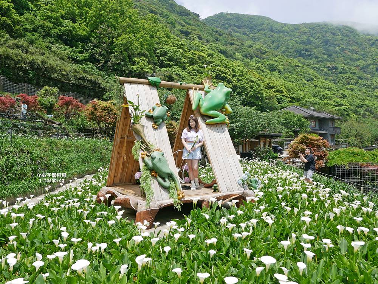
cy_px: 142
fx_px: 306
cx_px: 189
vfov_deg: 49.8
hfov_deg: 63.4
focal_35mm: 28
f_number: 4.5
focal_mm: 14
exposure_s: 1/1300
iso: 200
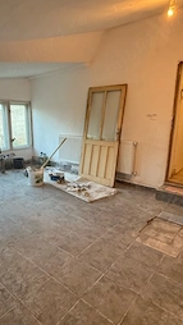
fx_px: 207
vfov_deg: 76.3
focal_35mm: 24
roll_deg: -2.3
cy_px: 160
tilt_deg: -12.7
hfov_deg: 47.4
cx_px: 72
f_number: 2.2
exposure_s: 1/100
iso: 320
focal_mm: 2.22
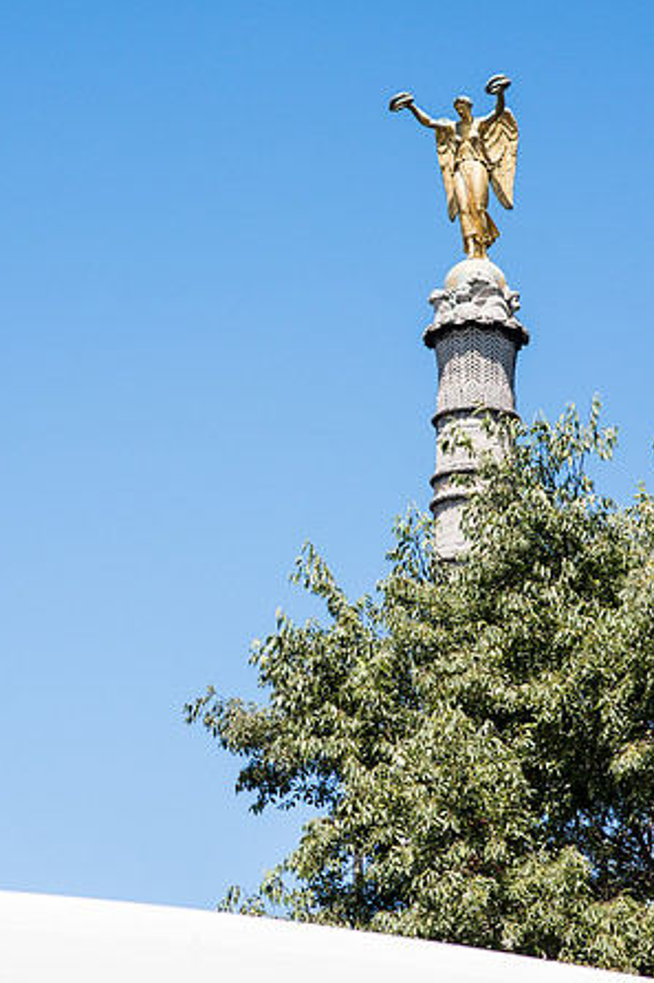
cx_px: 280
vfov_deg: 15.2
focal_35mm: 135
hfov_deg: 10.2
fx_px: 3681
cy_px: 483
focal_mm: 85
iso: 200
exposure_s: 1/1600
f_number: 5.6
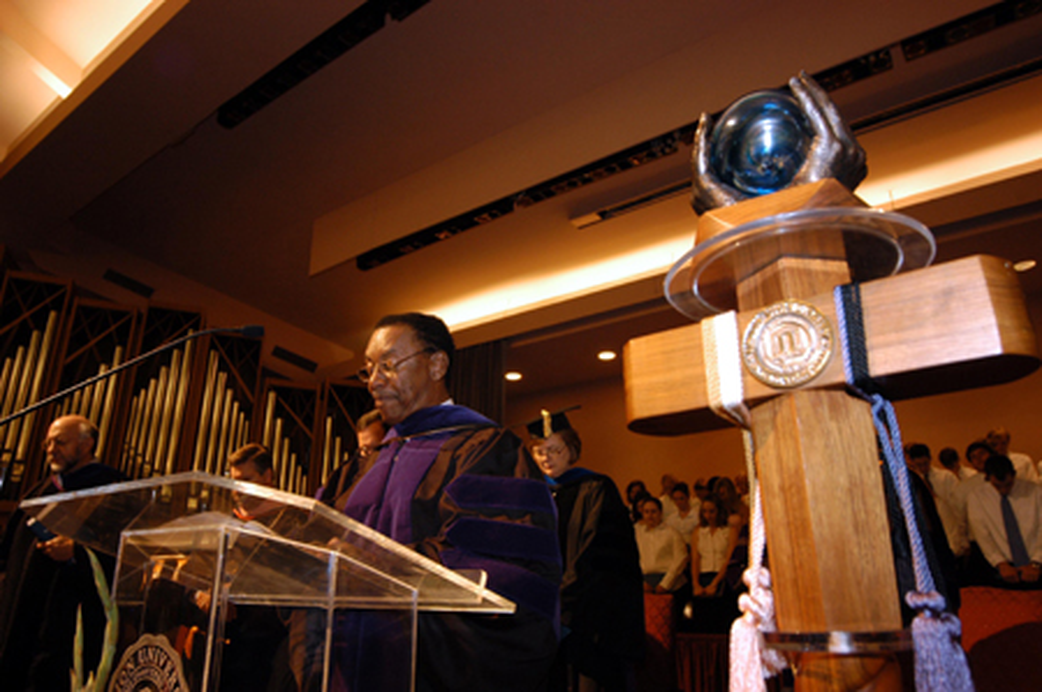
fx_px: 651
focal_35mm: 22
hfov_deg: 77.4
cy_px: 346
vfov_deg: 56.0
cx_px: 521
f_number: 3.5
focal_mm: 15
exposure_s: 1/20
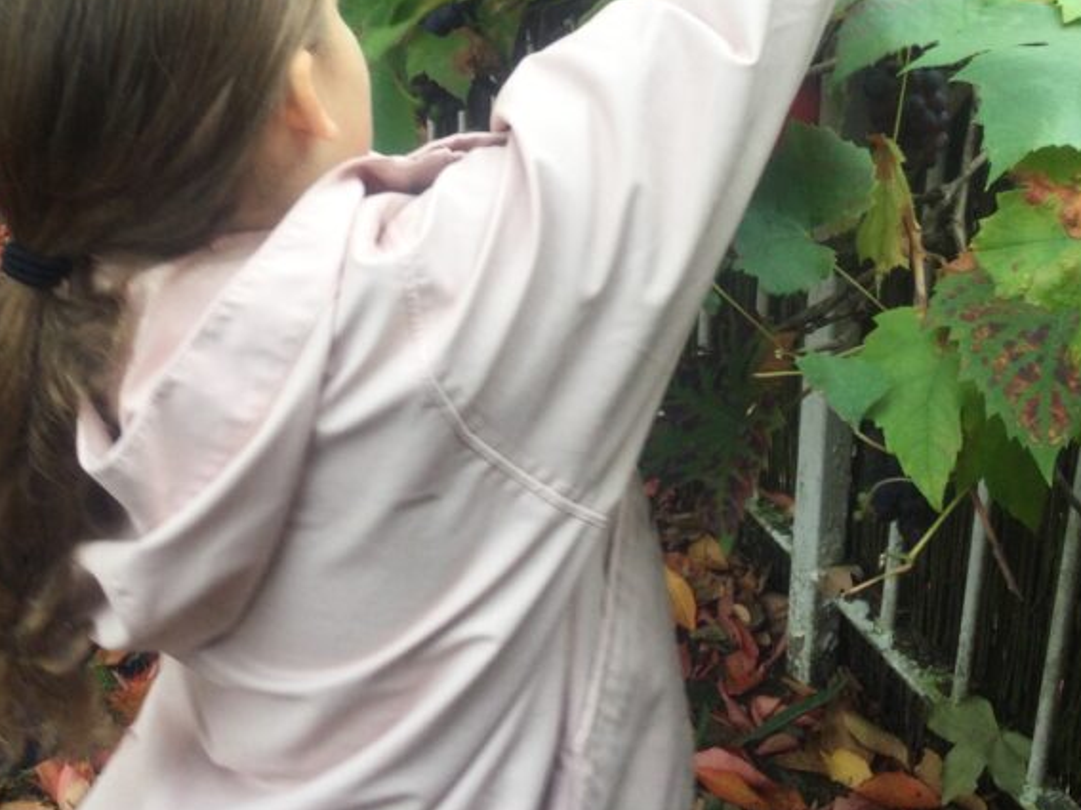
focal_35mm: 56
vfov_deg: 25.5
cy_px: 132
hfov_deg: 34.4
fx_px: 1748
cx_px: 530
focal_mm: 3.3
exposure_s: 1/50
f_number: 2.4
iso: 25
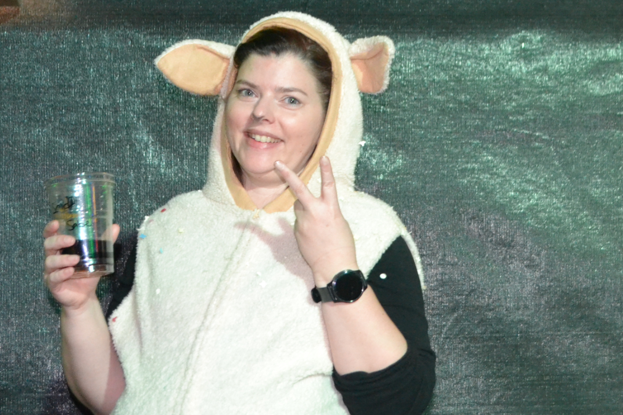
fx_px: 1315
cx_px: 362
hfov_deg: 26.6
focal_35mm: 76
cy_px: 220
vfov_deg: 17.9
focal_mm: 26
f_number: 4.2
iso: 3200
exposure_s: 1/60
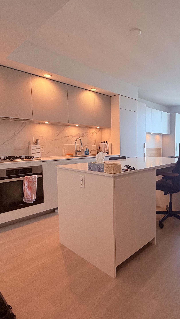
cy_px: 157
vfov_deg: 83.8
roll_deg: +0.4
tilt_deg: -4.2
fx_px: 178
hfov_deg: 50.0
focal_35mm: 21
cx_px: 147
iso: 64
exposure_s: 1/99
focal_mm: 2.22
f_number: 2.2
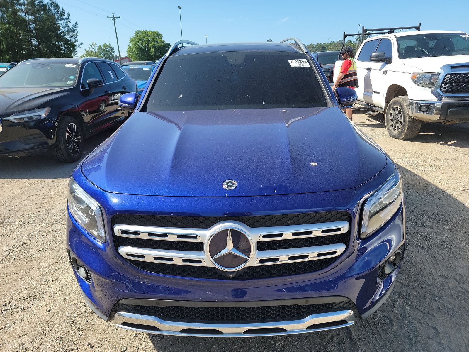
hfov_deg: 71.6
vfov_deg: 56.8
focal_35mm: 24
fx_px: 325
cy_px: 176
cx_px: 234
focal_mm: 6.7
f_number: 1.8
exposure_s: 1/516
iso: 50
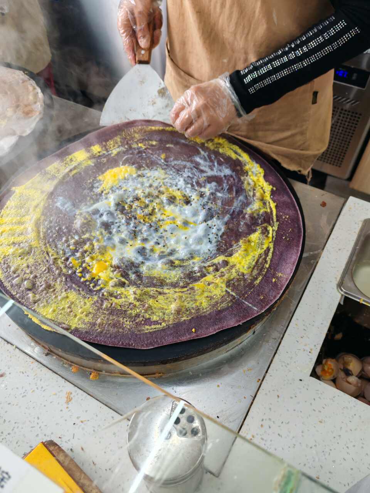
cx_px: 185
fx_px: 385
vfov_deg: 65.3
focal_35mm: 27
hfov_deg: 51.4
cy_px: 246
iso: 125
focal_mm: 5.52
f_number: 1.95
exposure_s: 1/100
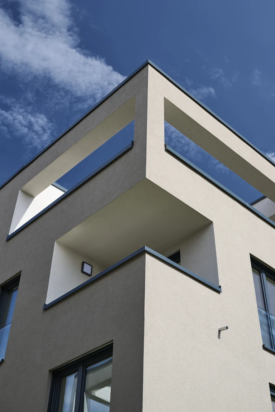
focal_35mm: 45
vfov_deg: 43.4
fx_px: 516
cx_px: 144
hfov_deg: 29.9
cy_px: 165
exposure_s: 1/160
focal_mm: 37
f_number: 4
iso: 64
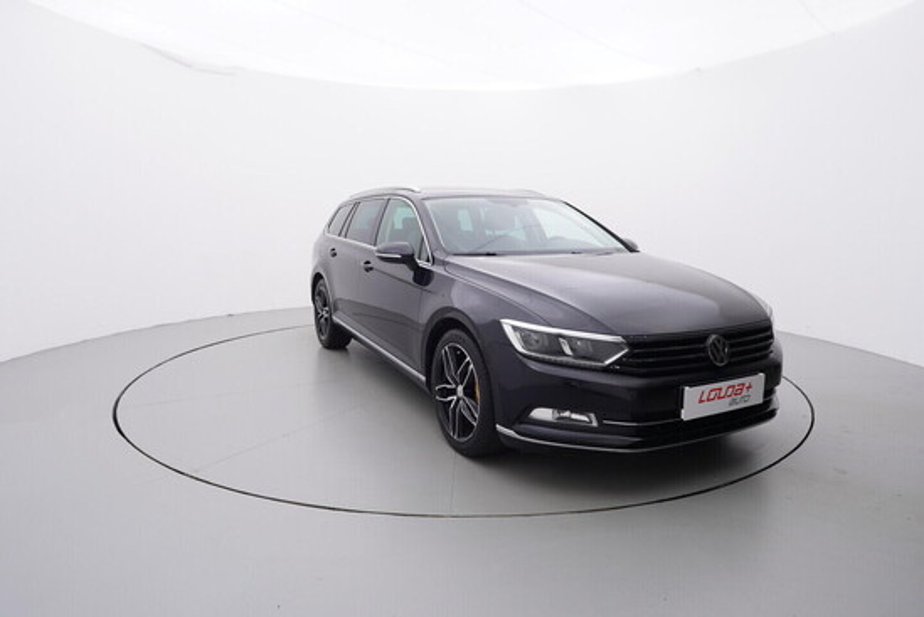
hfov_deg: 77.3
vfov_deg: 56.2
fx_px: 578
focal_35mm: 22
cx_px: 462
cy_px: 308
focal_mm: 15
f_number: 5
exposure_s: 1/80
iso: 200
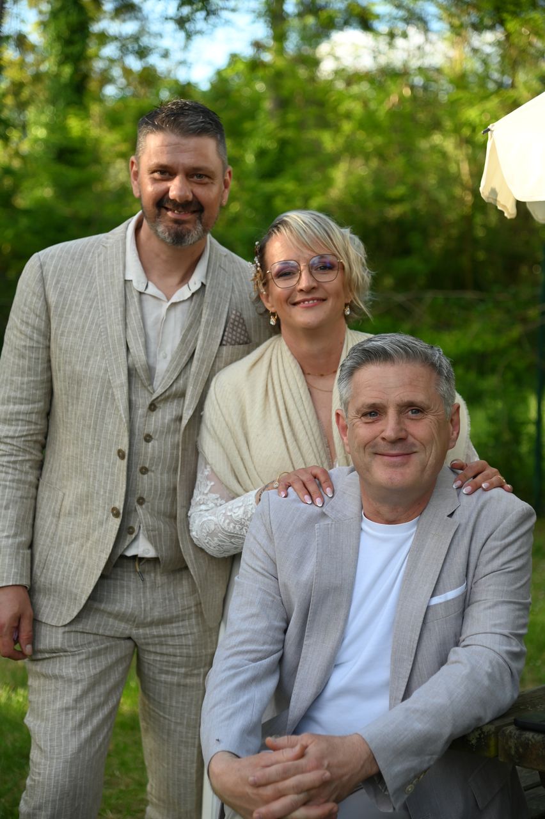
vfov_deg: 28.9
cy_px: 410
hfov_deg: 19.4
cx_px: 272
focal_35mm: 70
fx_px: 1591
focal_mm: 70
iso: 250
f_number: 4
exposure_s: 1/250
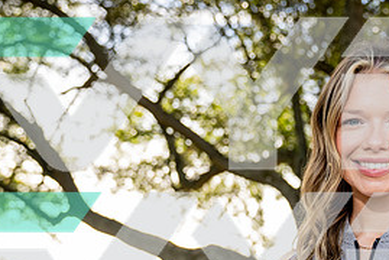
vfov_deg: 15.9
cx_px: 318
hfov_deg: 23.8
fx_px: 909
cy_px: 269
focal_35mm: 84
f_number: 4
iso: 100
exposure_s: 1/250
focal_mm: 38
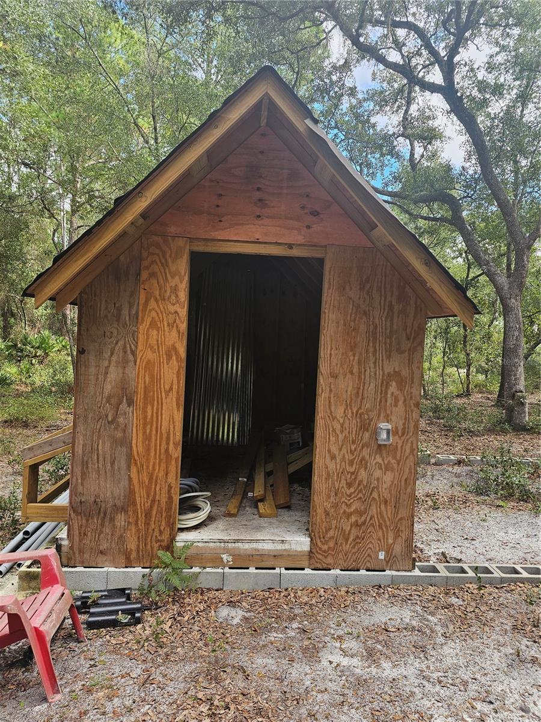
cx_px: 270
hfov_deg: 58.9
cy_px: 361
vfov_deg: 73.9
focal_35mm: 23
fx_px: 479
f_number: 1.7
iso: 40
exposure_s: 1/207
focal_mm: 6.3
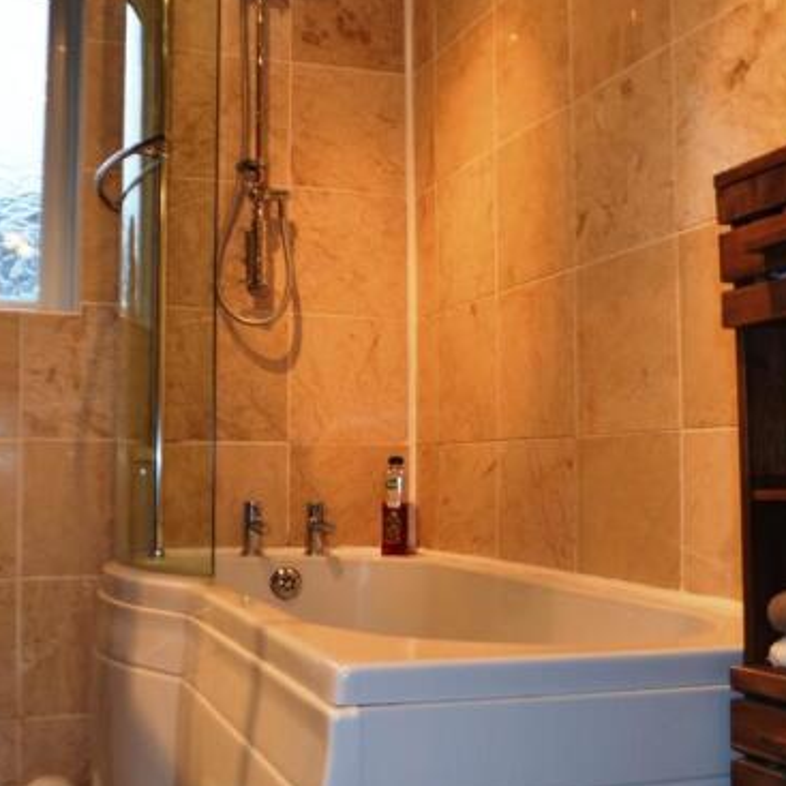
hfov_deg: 40.8
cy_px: 391
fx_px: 1053
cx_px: 318
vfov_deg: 40.9
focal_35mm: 41
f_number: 3.5
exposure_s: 1/60
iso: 400
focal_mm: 18
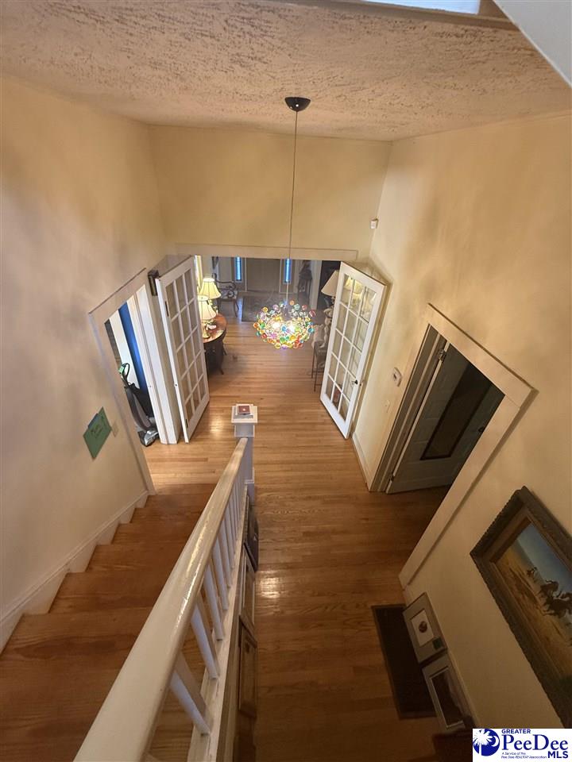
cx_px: 286
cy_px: 381
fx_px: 308
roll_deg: -3.6
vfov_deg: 102.1
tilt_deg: -35.1
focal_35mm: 14
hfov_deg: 85.7
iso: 320
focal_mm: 2.22
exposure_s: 1/60
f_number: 2.2
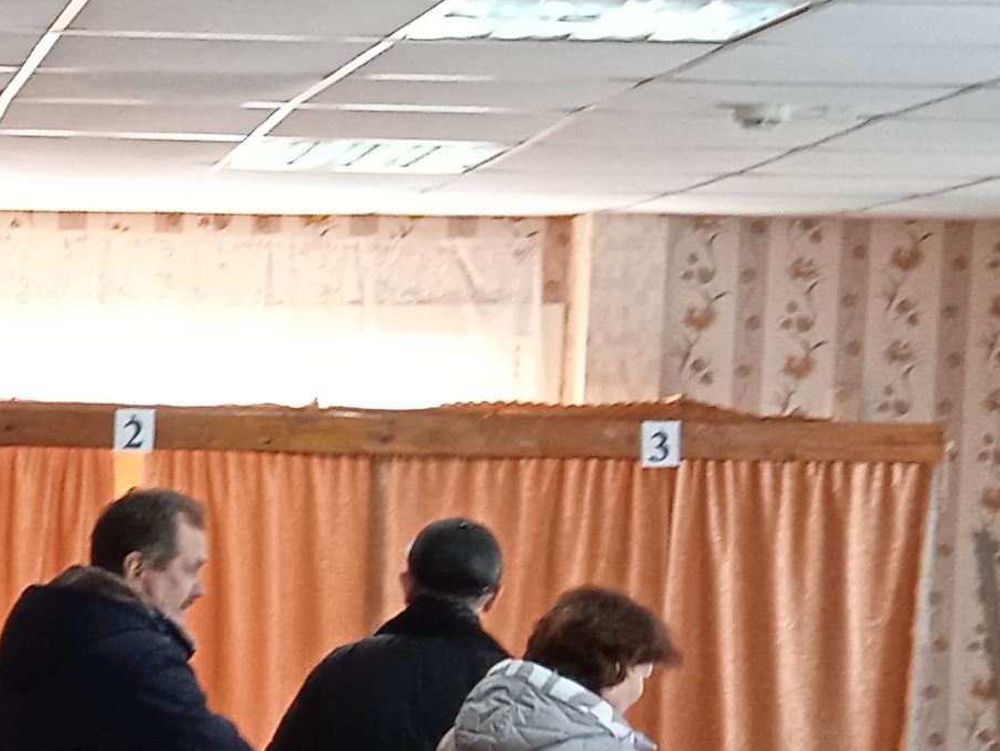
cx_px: -727
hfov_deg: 13.9
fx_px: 3699
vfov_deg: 11.5
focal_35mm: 128
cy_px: 780
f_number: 2.2
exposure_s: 1/50
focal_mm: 3.43
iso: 230
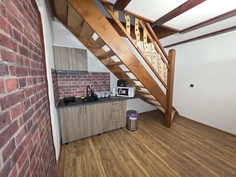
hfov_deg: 106.2
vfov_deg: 89.9
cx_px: 118
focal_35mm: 13
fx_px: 89
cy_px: 88
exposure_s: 1/33.3
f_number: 1.9
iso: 500
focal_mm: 2.2
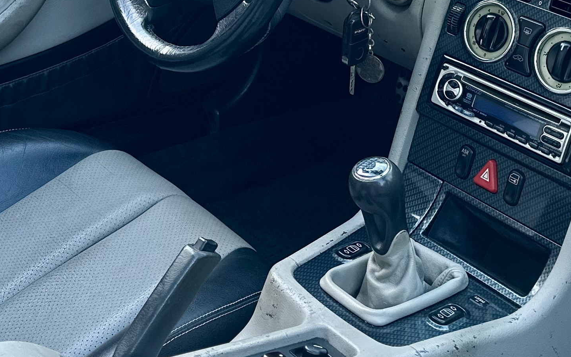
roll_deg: -0.3
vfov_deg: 16.5
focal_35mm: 71
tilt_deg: -10.9
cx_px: 200
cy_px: -198
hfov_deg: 28.8
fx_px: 1105
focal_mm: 6.86
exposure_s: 1/121
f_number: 1.78
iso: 64
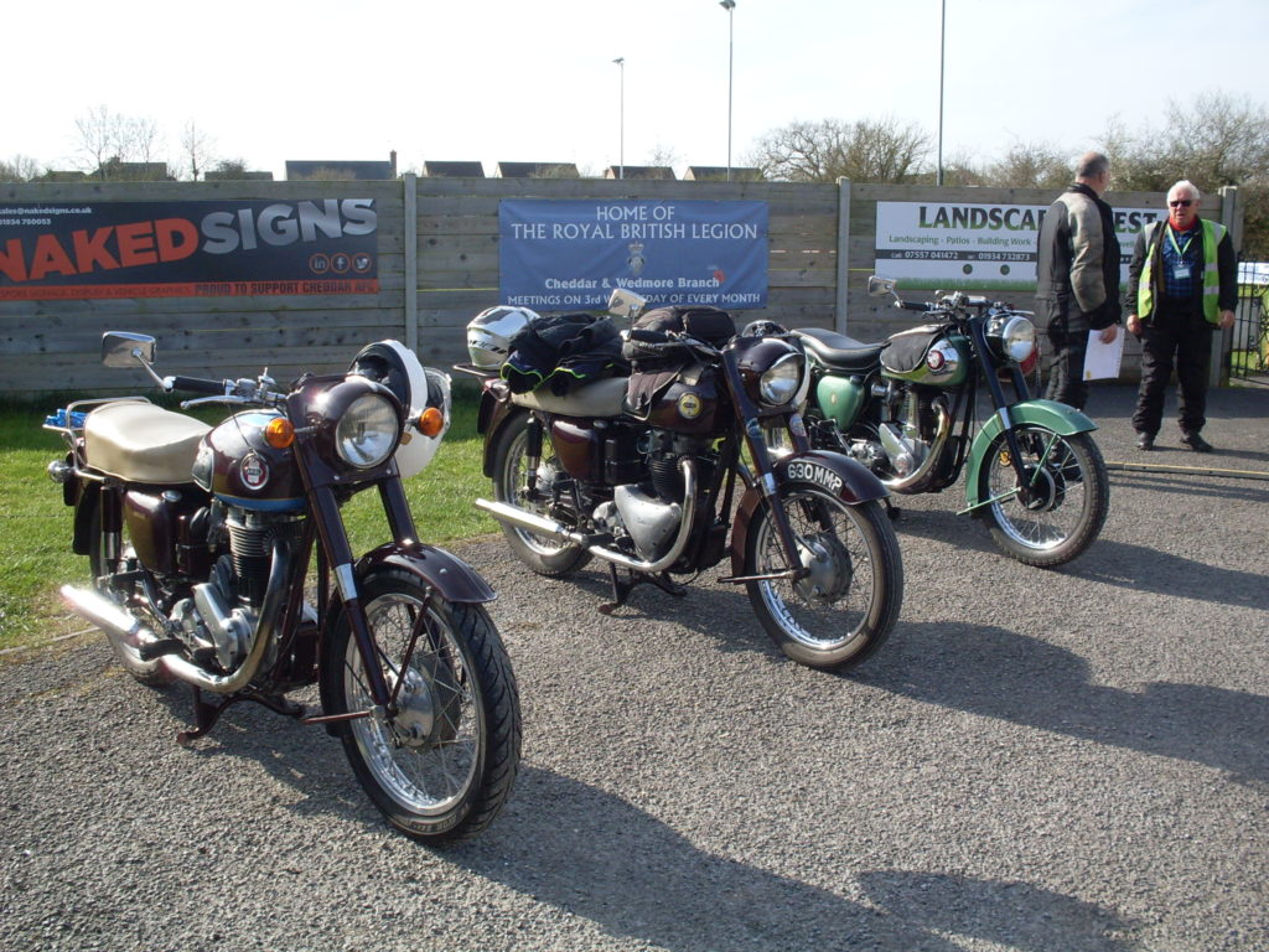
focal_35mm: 38
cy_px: 476
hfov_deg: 49.0
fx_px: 1393
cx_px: 634
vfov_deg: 37.7
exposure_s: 1/125
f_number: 8.4
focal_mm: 6.3
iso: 80
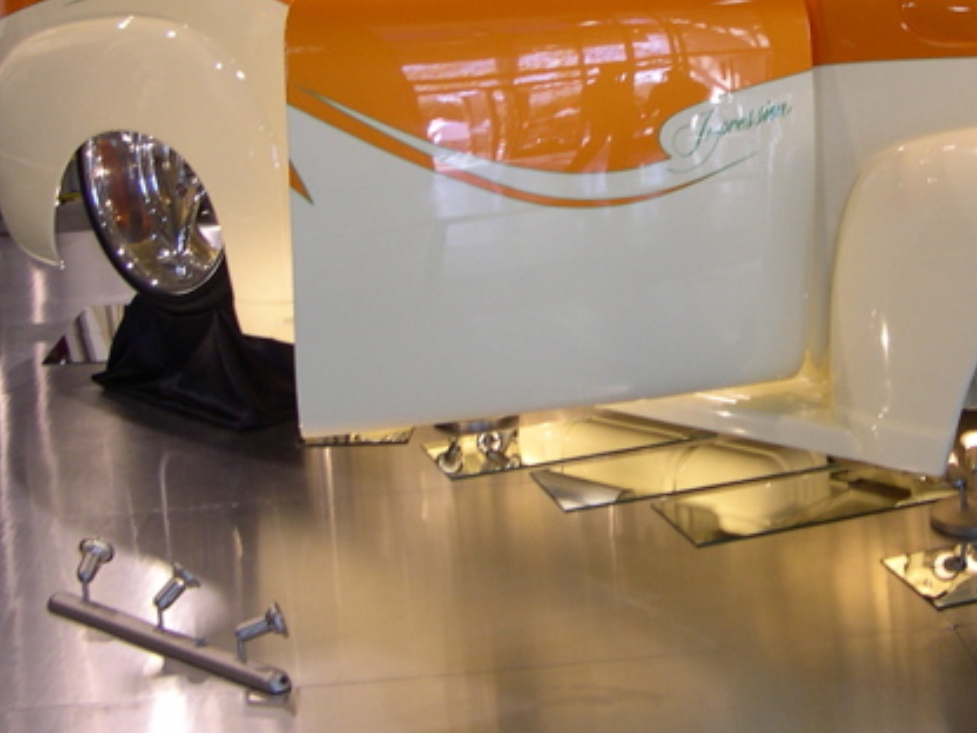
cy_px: 141
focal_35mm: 73
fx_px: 2060
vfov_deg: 19.9
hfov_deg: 26.2
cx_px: 773
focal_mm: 8
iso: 100
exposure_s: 1/32.5
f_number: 2.8
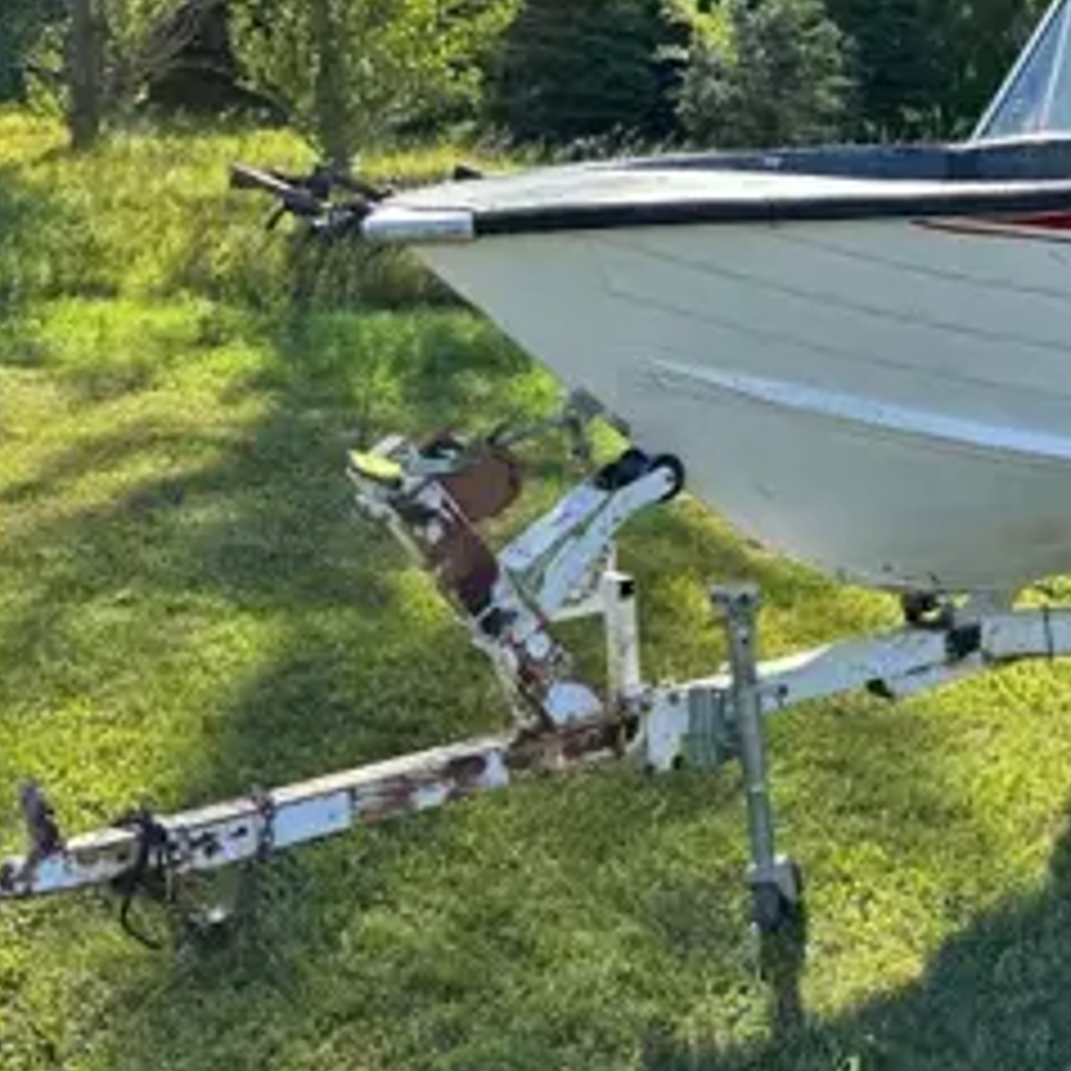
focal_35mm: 57
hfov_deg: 28.4
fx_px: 1995
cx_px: 1048
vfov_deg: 30.0
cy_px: 500
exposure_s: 1/1517
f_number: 1.78
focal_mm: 6.86
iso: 80
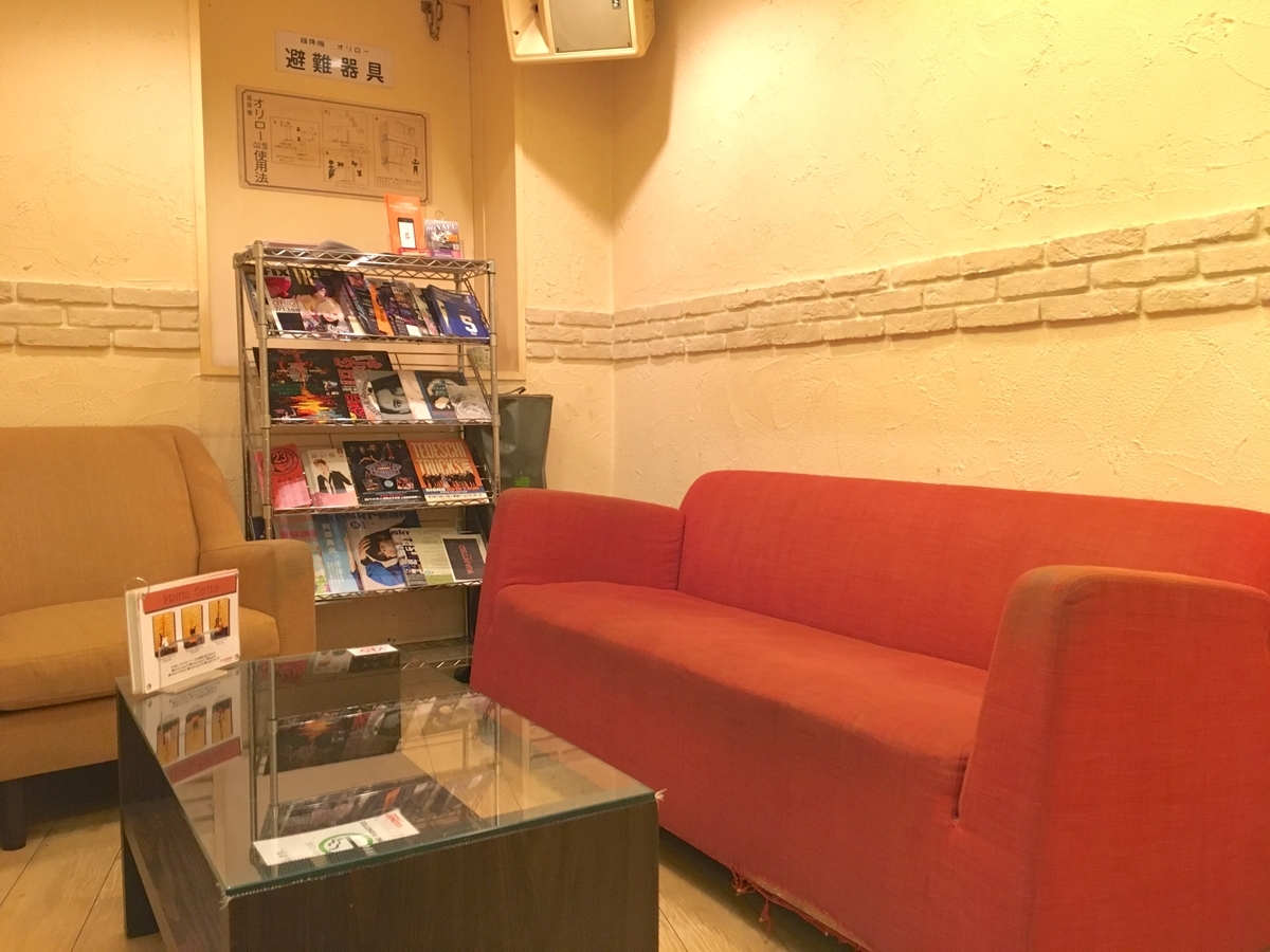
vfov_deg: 48.2
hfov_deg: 61.7
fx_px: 1064
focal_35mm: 29
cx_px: 635
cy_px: 476
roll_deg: +0.0
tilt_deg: -2.4
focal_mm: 4.15
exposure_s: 1/33
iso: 200
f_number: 2.2
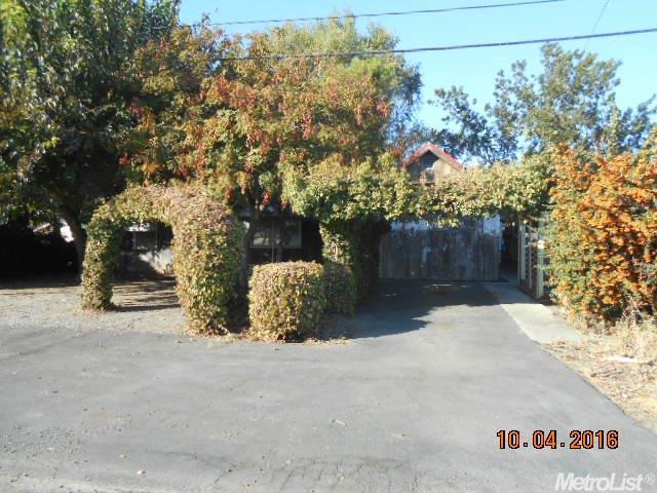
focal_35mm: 26
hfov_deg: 67.3
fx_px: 493
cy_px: 246
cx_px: 328
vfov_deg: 53.1
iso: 80
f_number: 3.2
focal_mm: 4.6
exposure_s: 1/320
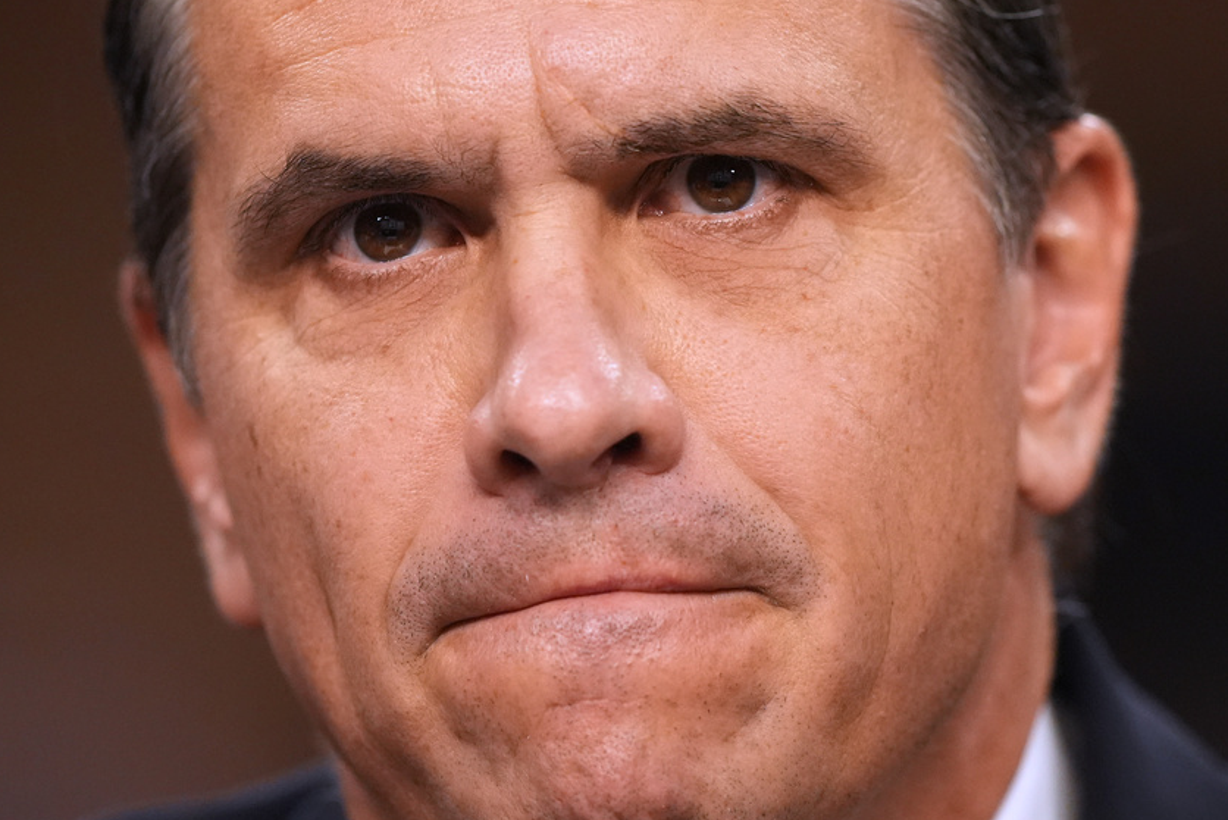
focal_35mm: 735
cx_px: 614
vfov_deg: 1.9
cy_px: 413
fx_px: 25079
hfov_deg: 2.8
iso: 4000
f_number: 2.8
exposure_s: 1/500
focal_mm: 400
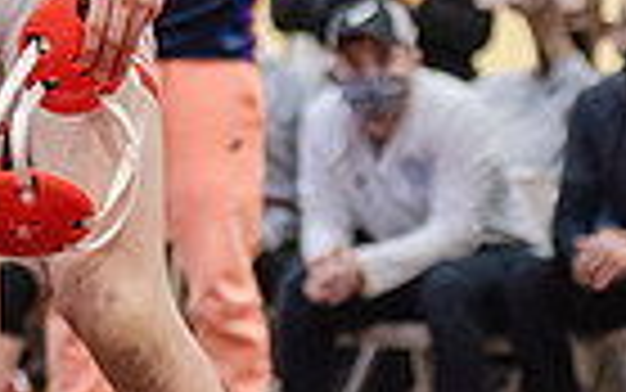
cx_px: -135
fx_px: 6264
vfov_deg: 3.6
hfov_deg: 5.7
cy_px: -313
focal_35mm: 367
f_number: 3.5
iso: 4000
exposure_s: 1/400
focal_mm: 86
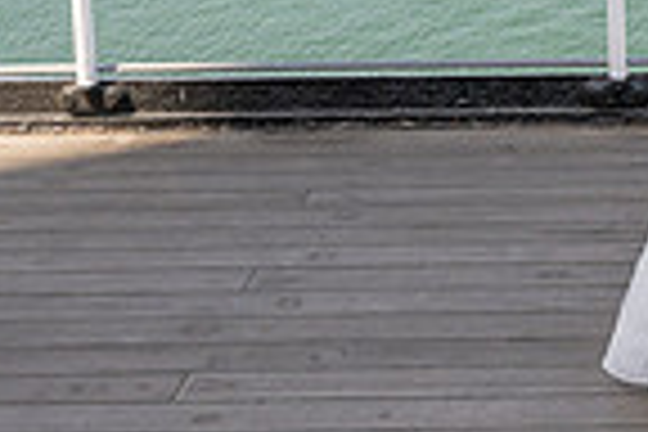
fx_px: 1746
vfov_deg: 13.4
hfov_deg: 19.5
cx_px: 819
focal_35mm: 97
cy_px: -200
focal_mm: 24
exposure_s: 1/200
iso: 200
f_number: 9
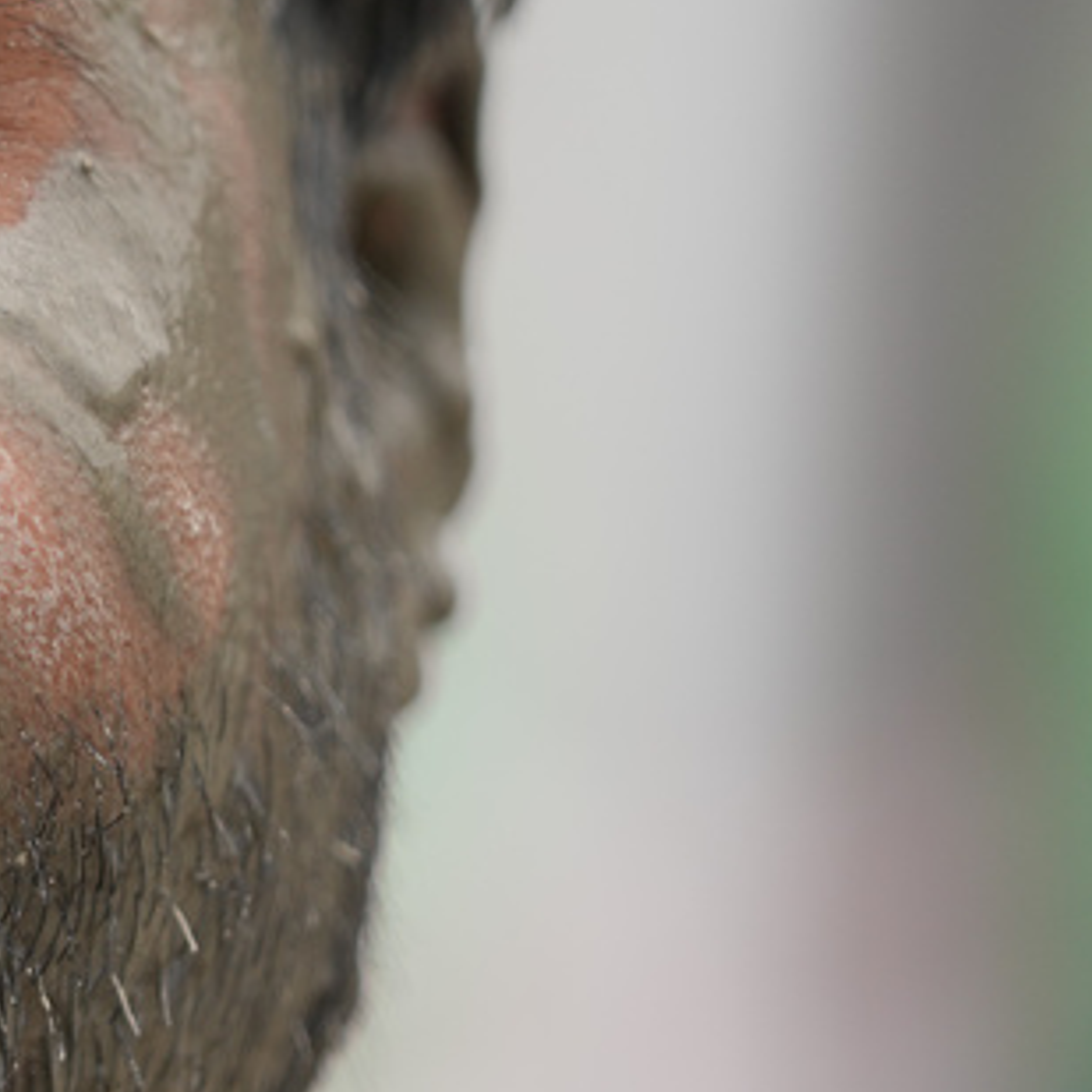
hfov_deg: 3.8
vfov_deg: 3.9
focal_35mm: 454
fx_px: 16203
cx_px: -671
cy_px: 477
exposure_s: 1/3200
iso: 320
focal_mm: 161
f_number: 2.8
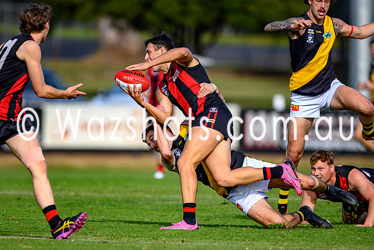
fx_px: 7514
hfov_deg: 2.9
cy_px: 173
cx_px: 172
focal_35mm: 723
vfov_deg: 1.9
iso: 180
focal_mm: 500
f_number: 4
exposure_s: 1/2000
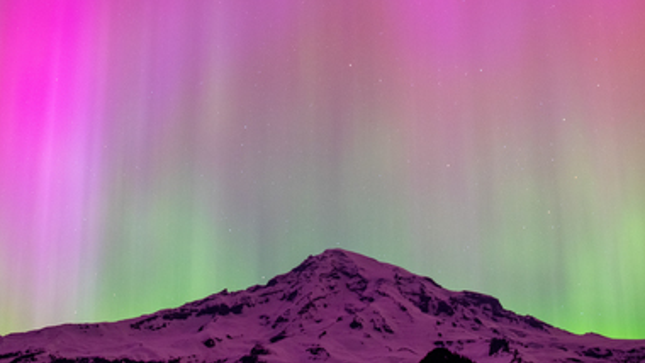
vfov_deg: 31.5
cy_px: 94
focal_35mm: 37
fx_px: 633
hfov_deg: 53.9
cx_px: 362
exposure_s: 5
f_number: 2.8
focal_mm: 16
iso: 1000
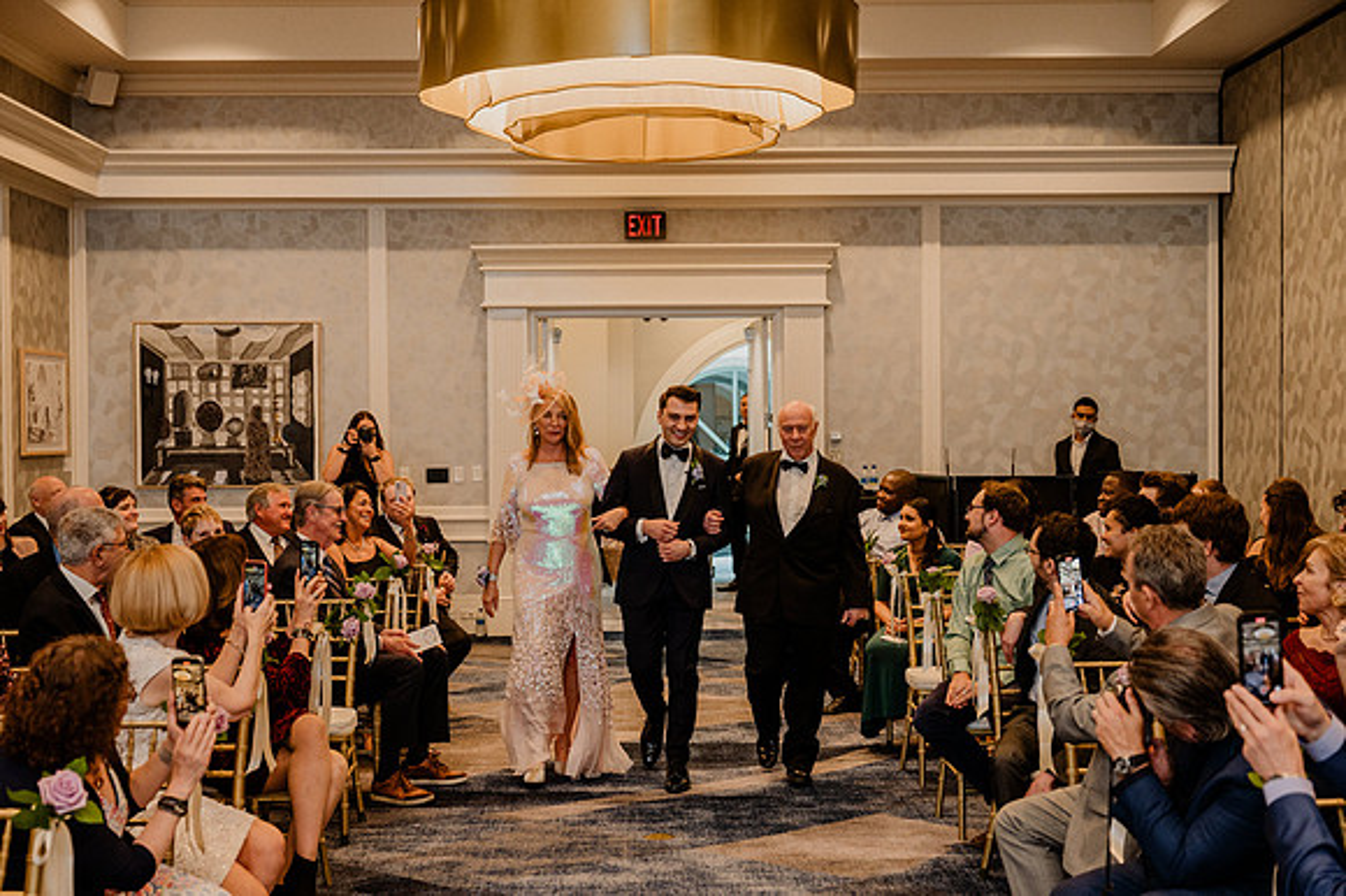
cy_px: 448
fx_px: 1673
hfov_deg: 43.8
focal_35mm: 45
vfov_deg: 30.0
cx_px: 669
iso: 1600
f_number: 3.2
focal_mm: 44
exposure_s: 1/160
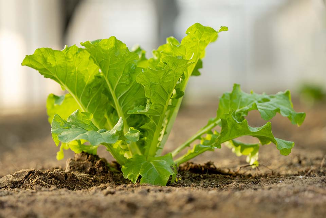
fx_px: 806
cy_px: 109
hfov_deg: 22.9
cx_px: 163
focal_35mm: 89
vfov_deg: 15.4
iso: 160
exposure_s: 1/200
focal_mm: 89
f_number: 2.8
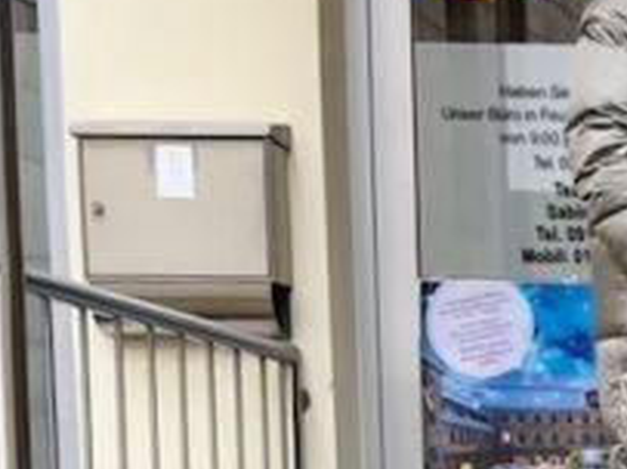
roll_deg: +0.4
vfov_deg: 11.4
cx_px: 1251
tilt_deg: -5.0
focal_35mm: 121
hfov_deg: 13.8
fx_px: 2190
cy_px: 842
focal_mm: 6.76
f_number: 1.78
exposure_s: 1/121
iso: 80
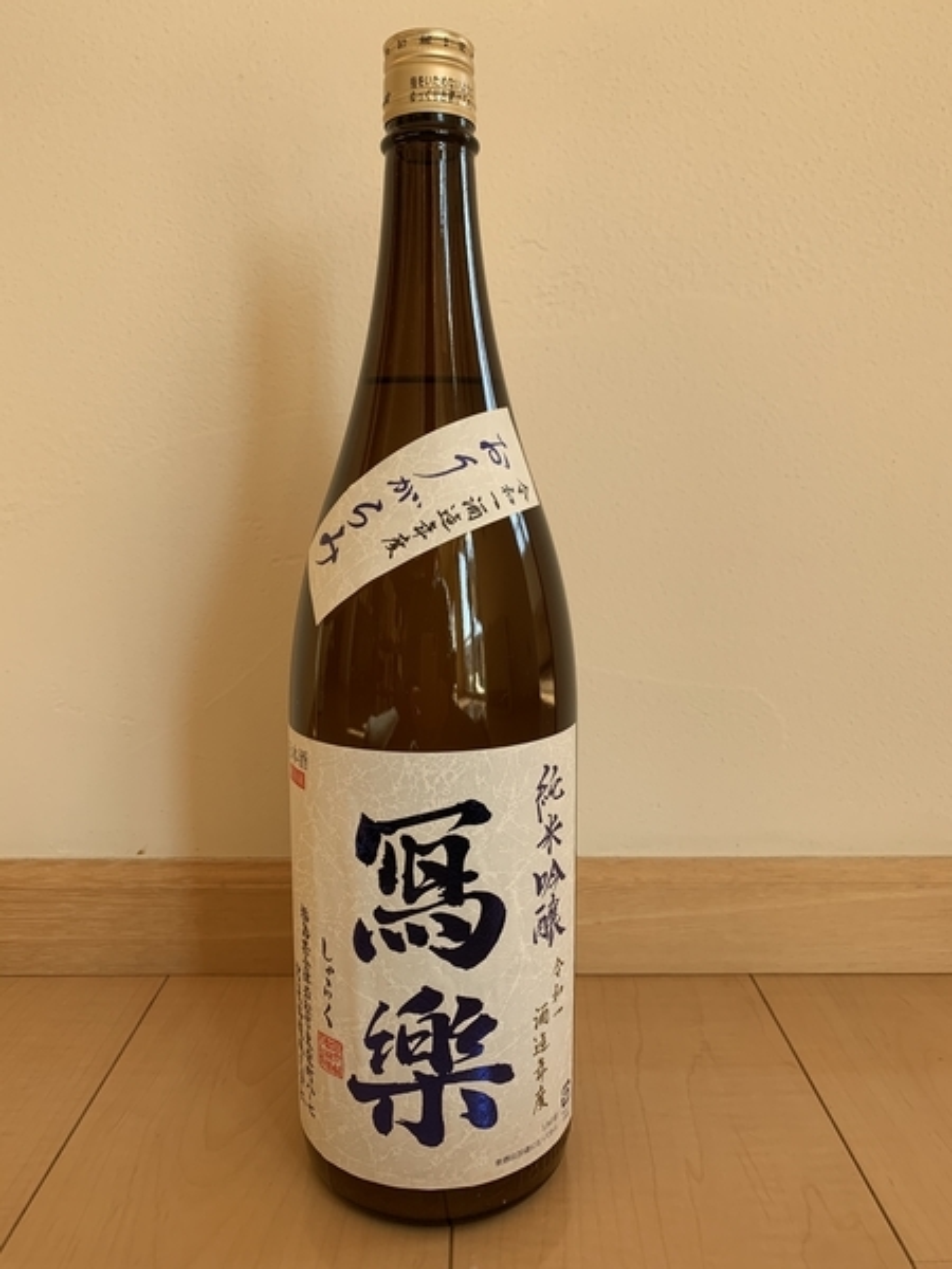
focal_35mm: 26
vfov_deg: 67.3
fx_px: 953
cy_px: 634
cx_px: 476
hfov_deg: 53.1
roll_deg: +0.4
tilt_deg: -6.9
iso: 50
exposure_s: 1/121
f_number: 1.8
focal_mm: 4.25
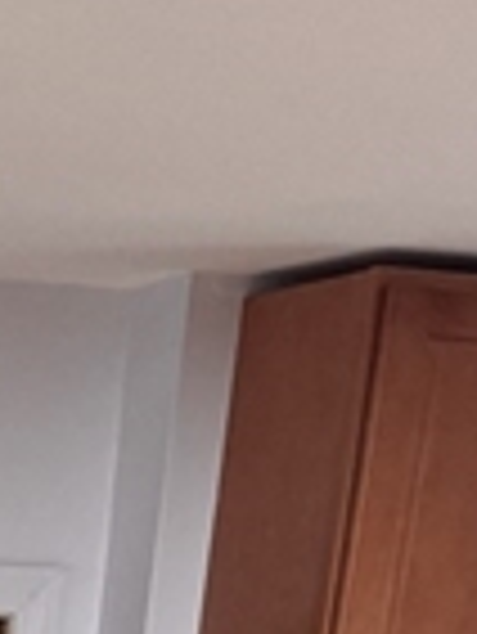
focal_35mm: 131
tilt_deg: -16.5
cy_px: 1506
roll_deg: -2.7
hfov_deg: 10.0
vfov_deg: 12.1
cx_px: -634
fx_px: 2403
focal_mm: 6.76
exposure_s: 1/60
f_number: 1.78
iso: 250
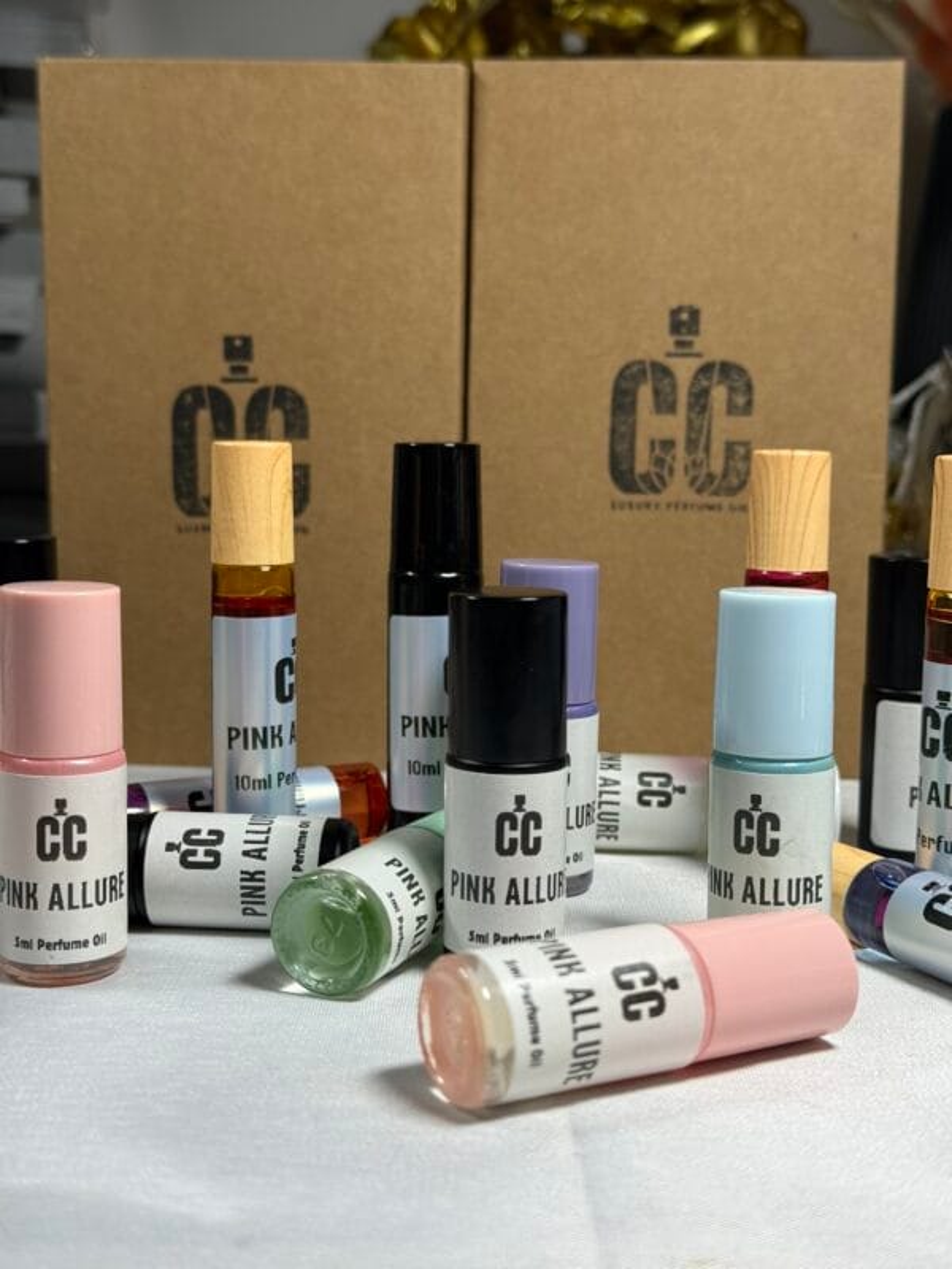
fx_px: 1760
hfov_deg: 30.3
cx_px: 476
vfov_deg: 39.7
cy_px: 634
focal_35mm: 48
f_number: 1.78
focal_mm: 6.76
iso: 64
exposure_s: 1/196
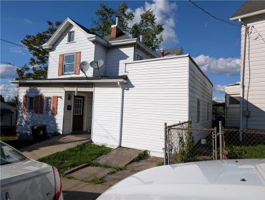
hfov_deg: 71.5
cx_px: 132
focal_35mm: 24
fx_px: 184
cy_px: 100
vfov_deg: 57.0
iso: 31
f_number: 1.68
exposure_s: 1/2370
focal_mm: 6.9
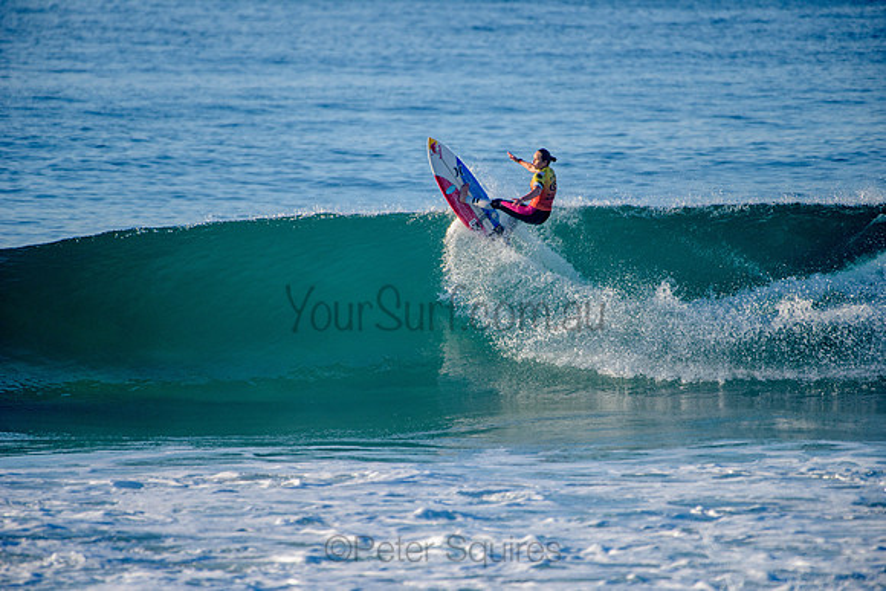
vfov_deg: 2.8
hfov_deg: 4.1
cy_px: 296
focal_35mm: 500
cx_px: 443
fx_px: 12308
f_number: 5.6
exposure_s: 1/1600
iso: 250
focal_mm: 500
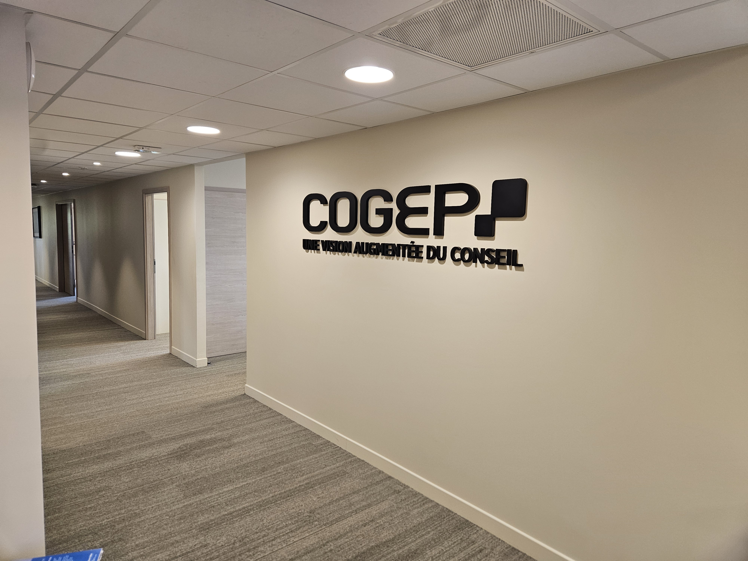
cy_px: 280
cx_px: 374
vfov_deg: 58.9
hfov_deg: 73.9
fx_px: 497
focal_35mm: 23
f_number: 1.8
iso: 160
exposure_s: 1/100
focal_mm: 5.4
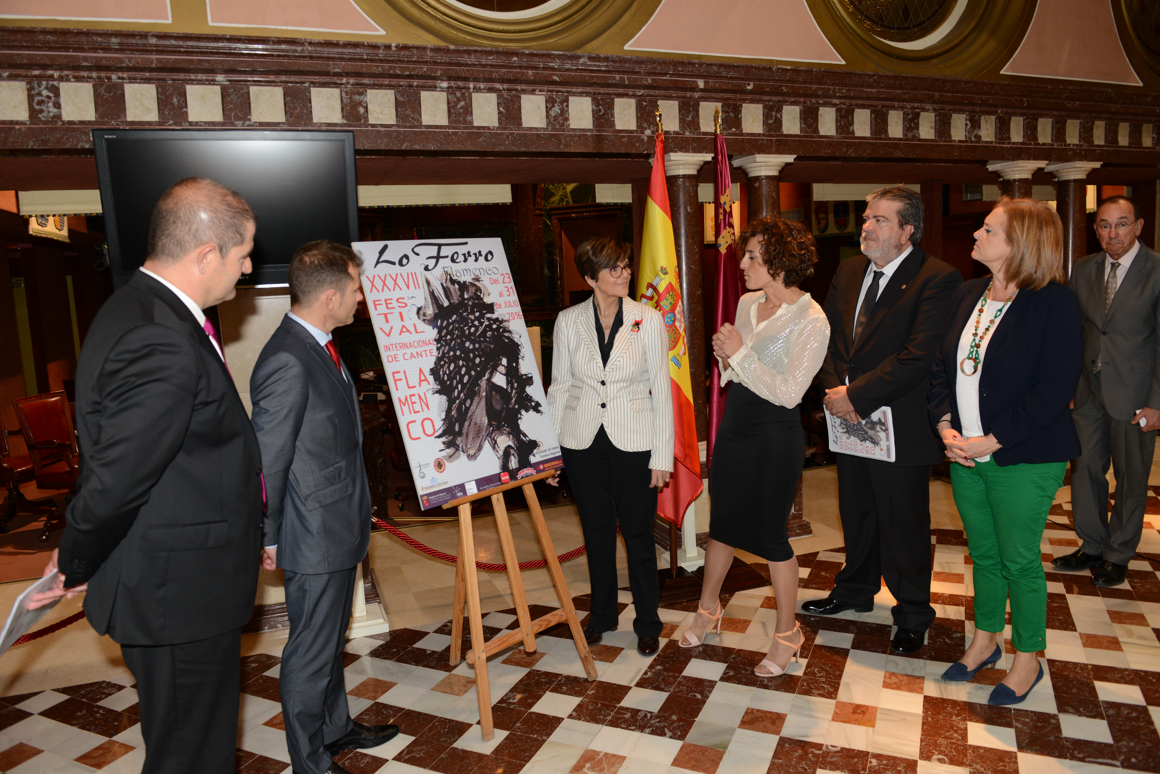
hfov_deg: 69.4
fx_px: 838
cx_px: 580
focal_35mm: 26
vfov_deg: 49.6
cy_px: 387
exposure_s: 1/50
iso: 800
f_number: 4
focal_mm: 26
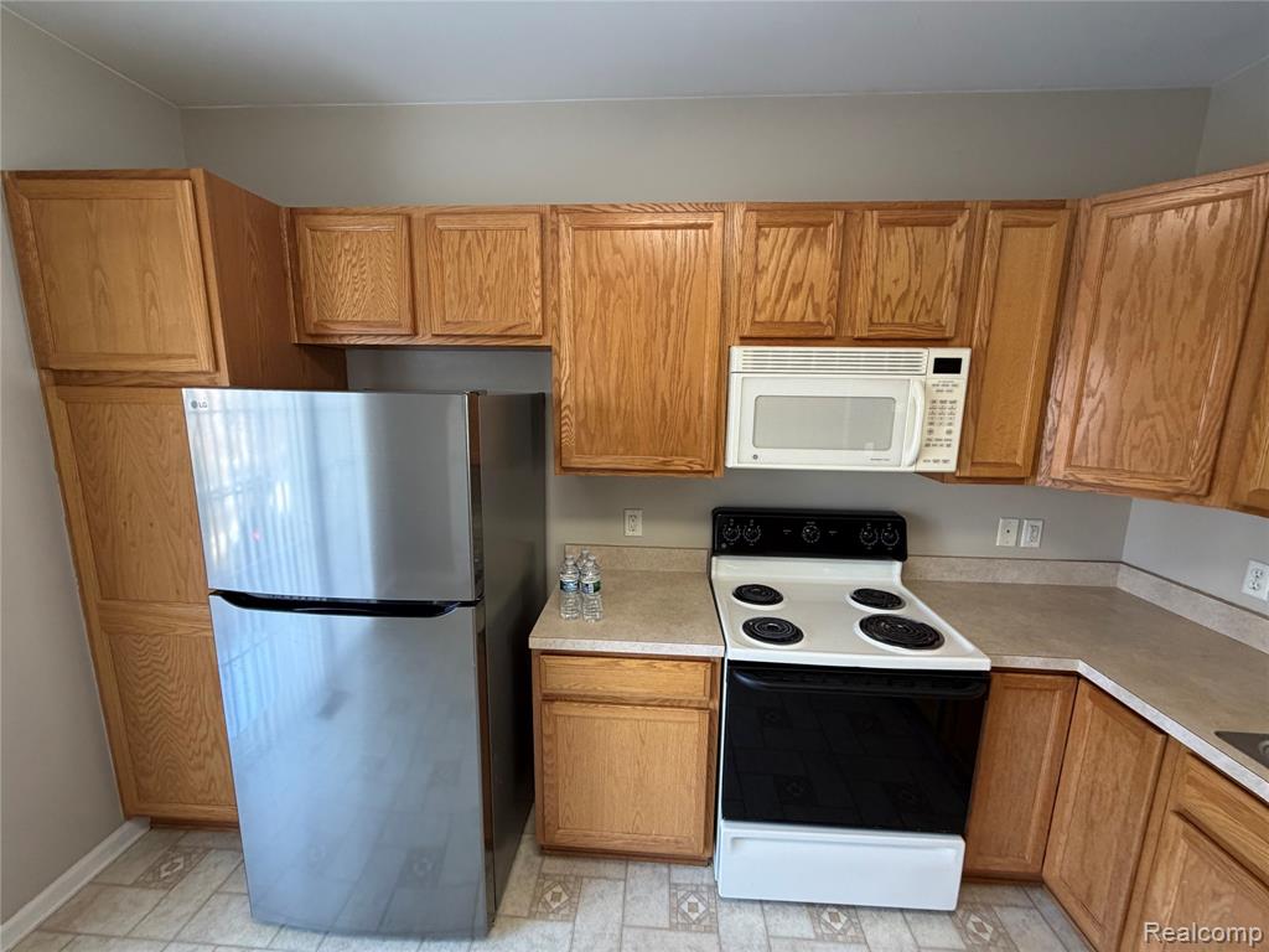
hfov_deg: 102.1
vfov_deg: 85.7
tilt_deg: -8.6
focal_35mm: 14
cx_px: 634
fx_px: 513
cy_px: 476
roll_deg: -0.8
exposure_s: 1/120
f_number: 2.2
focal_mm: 2.22
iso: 250
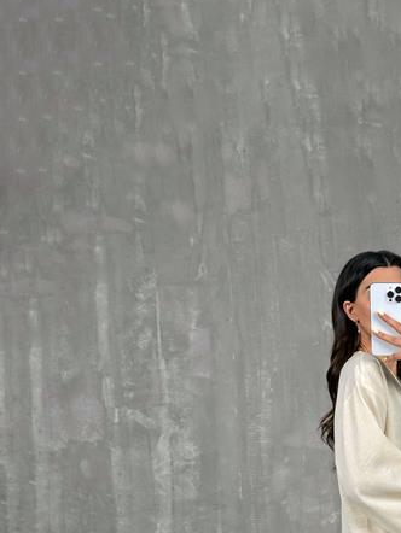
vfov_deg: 35.2
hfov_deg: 26.9
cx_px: 406
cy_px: 482
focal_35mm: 51
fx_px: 787
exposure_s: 1/121
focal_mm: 6.76
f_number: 1.78
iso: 125
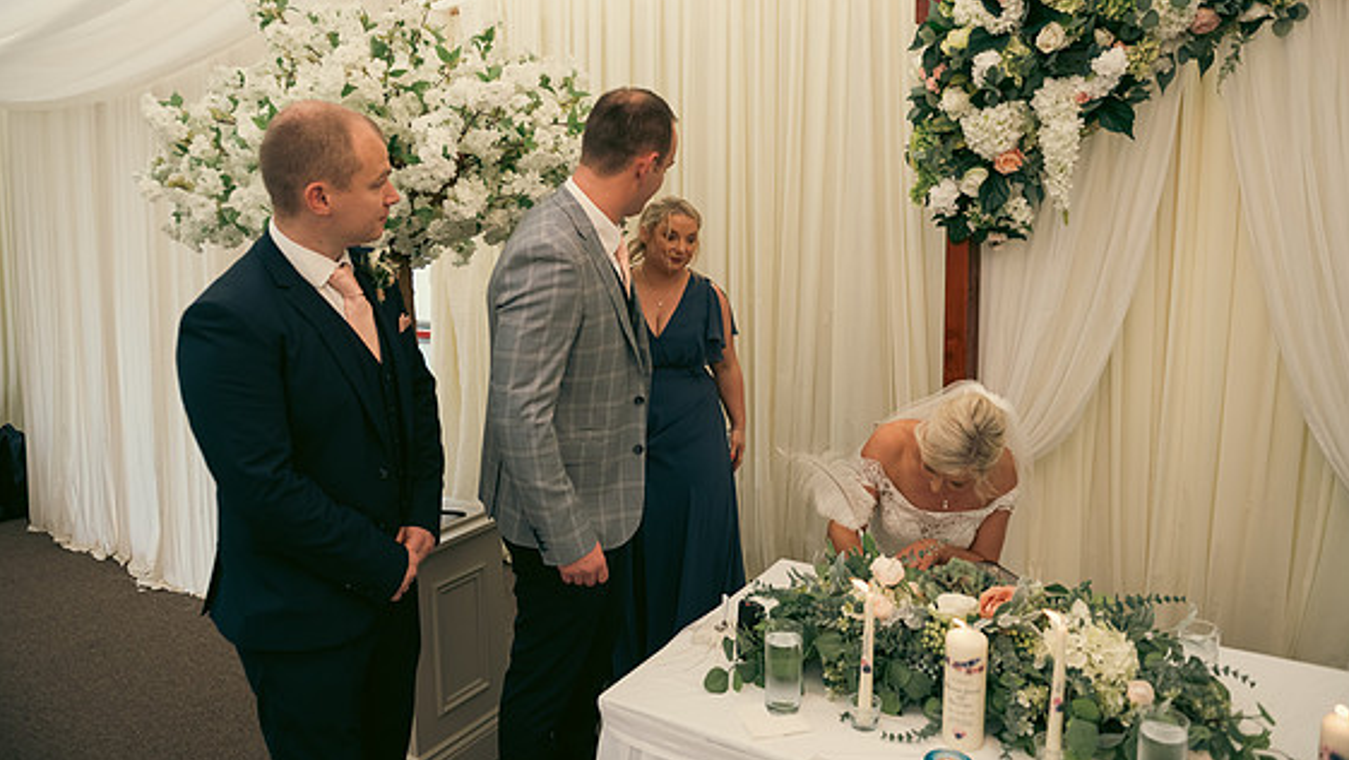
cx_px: 693
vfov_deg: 44.2
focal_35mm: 26
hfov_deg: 71.9
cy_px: 311
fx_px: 930
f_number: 3.5
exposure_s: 1/160
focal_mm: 24
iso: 500
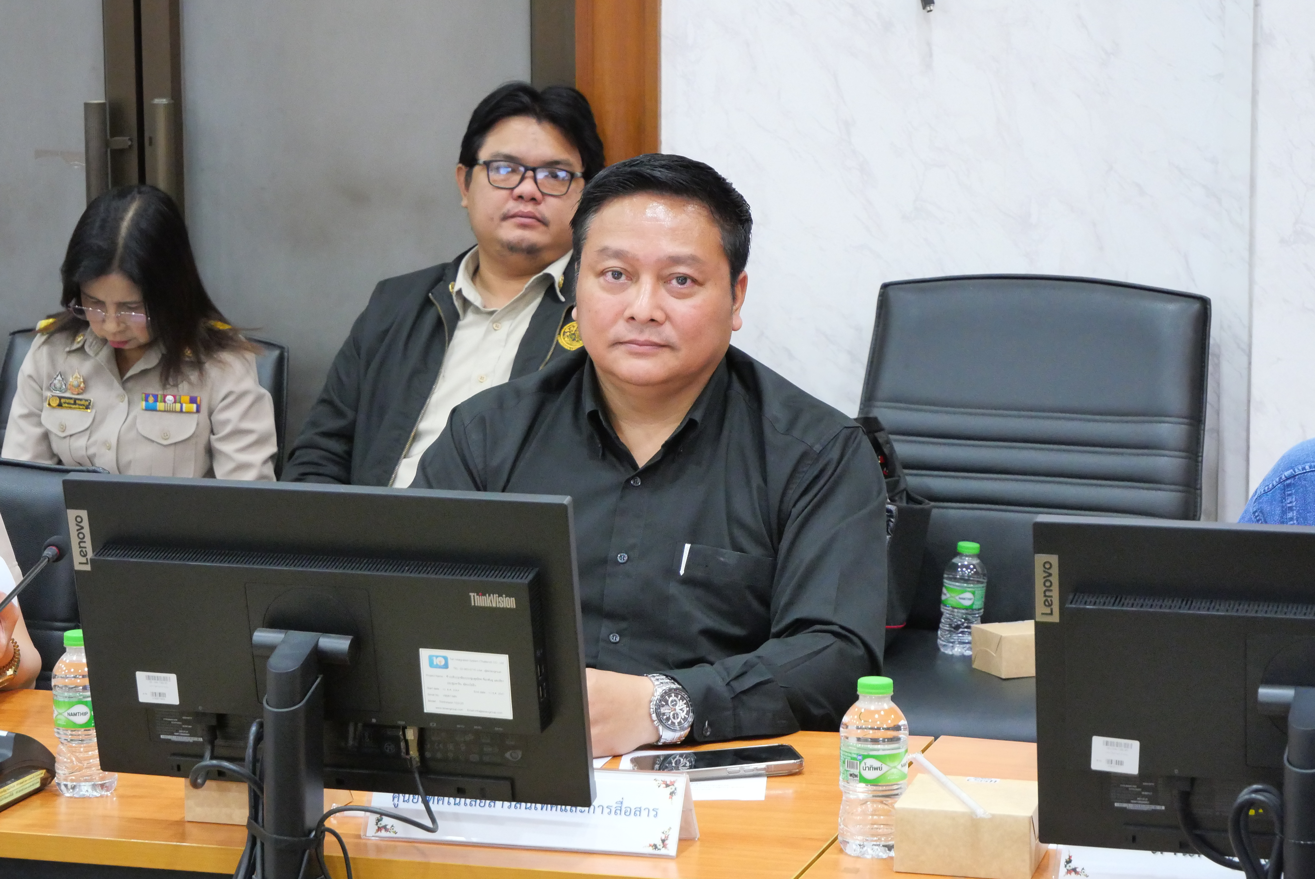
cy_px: 440
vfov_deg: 14.1
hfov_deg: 21.0
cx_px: 658
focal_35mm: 97
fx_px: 3545
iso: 3200
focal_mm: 47
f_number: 5.6
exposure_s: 1/20
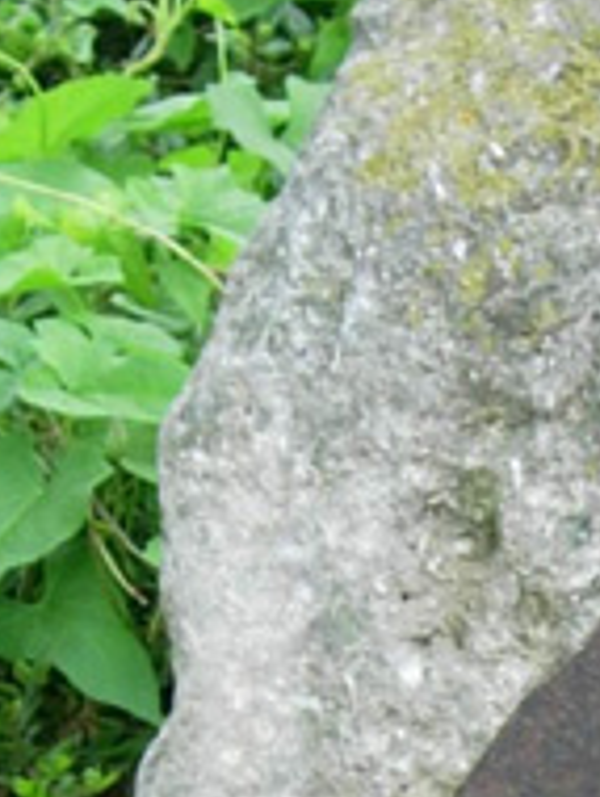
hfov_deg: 10.0
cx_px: 864
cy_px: 1309
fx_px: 3320
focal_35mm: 144
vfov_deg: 12.8
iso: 64
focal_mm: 7.8
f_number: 2.8
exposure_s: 1/176
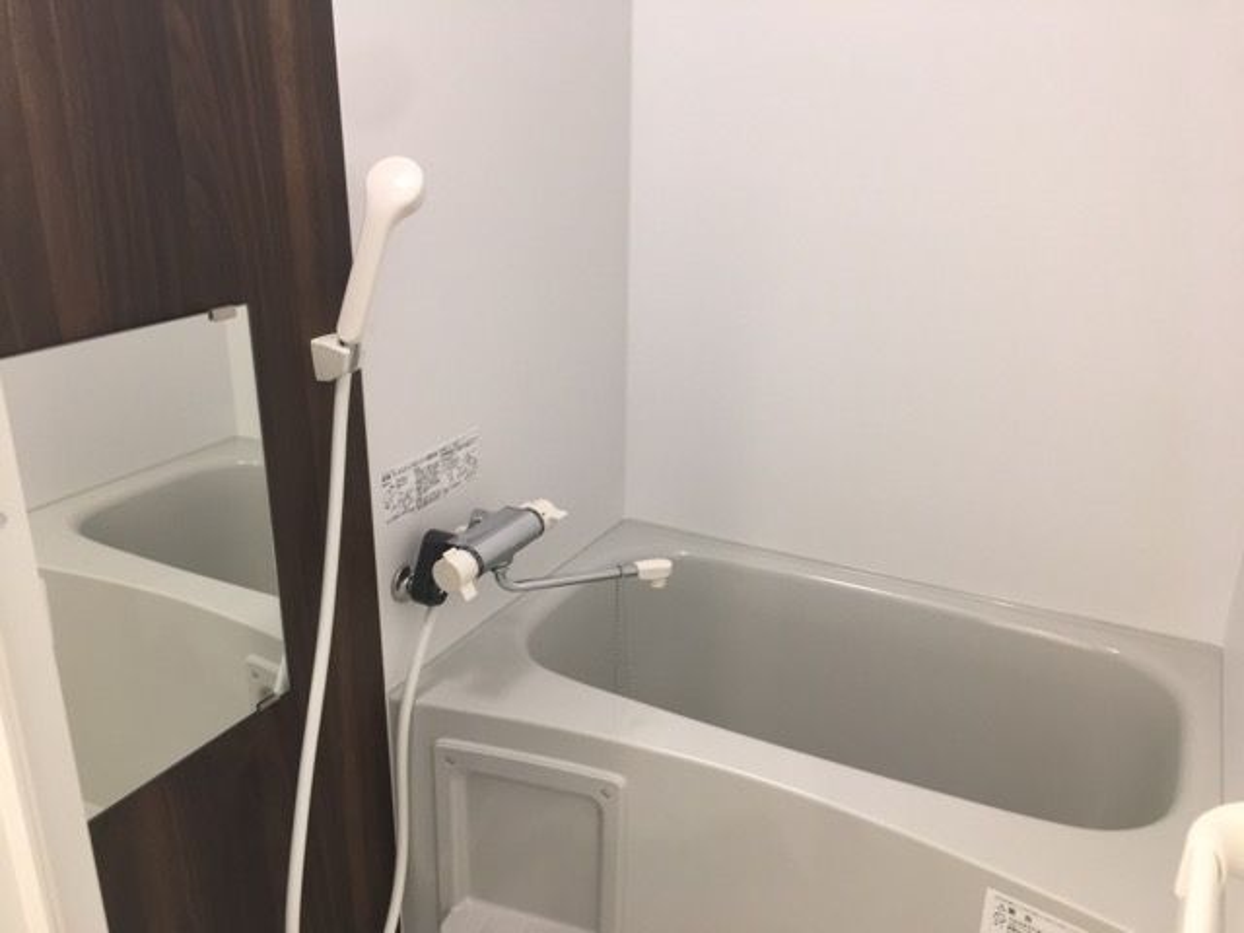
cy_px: 466
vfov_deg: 48.2
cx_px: 622
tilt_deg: -19.9
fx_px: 1042
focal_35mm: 29
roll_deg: -0.5
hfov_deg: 61.7
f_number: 2.2
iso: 64
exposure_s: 1/30
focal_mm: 4.15
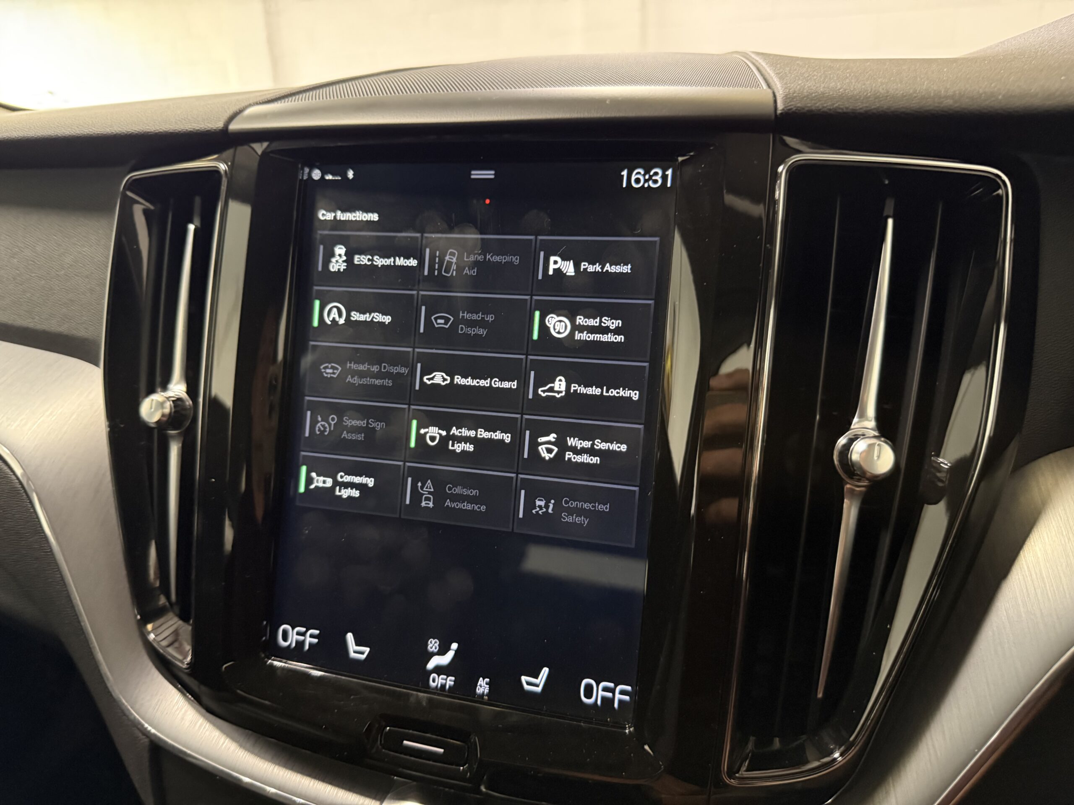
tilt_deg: -20.8
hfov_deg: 71.6
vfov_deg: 56.8
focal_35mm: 24
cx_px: 537
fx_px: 745
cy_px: 402
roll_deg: +1.8
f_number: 1.78
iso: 1000
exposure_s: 1/34
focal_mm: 6.76
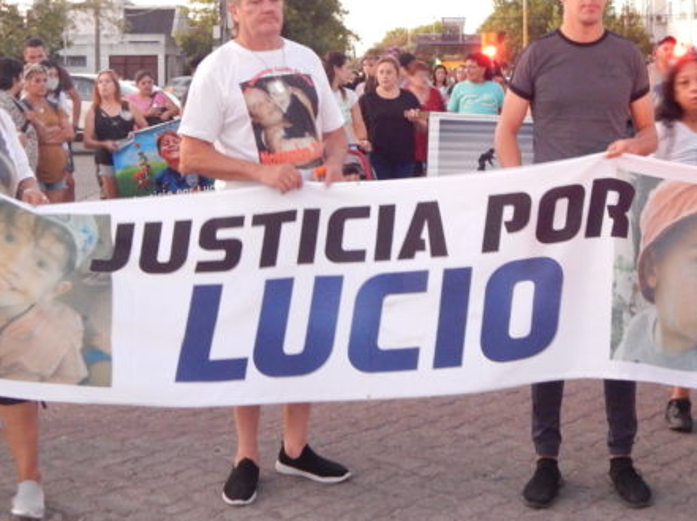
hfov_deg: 31.7
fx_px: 1227
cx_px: 403
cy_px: 90
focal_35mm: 61
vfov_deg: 23.6
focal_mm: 6.1
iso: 200
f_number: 3.3
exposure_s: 1/2.5
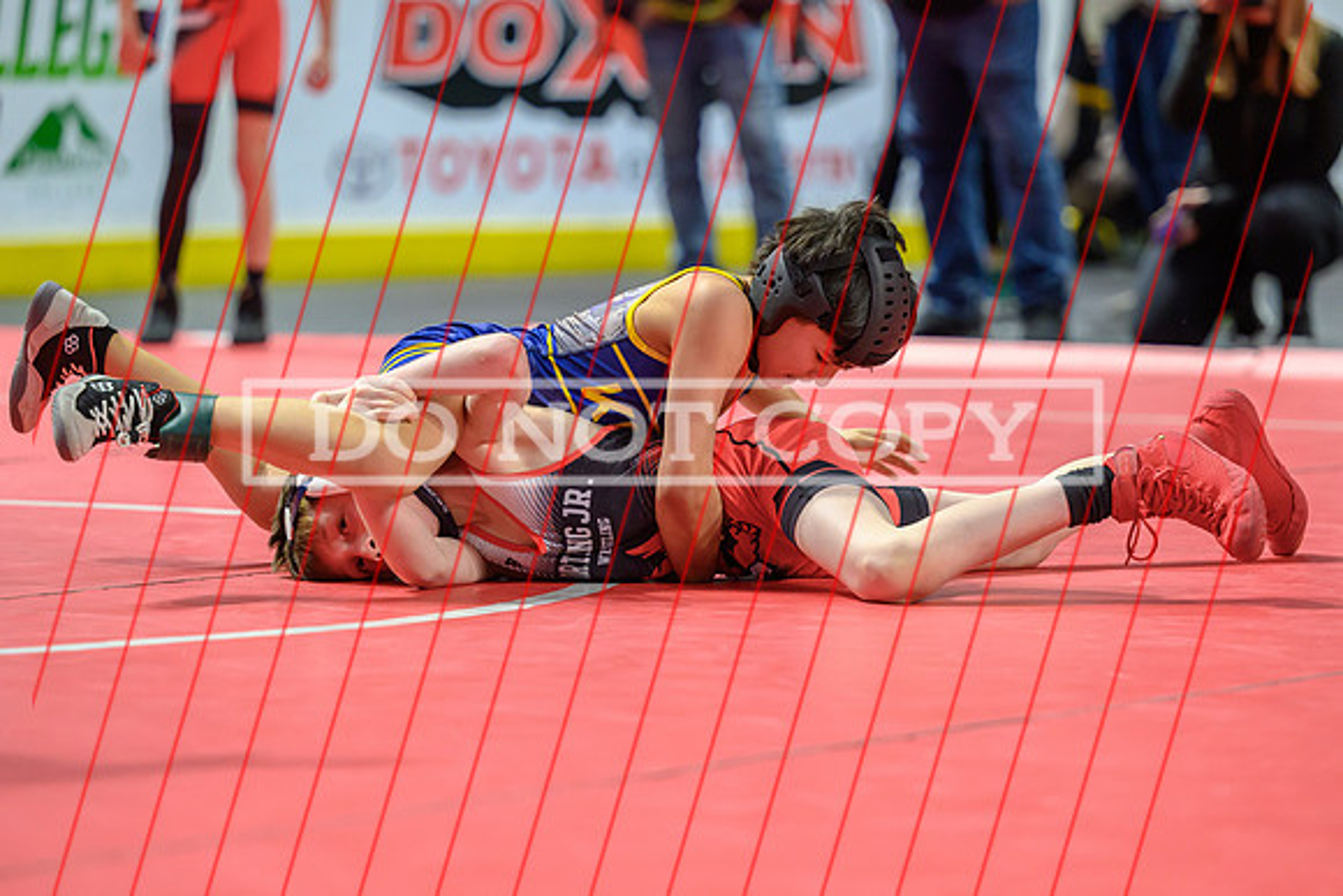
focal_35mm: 180
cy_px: 436
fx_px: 6723
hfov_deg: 11.4
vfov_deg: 7.6
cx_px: 662
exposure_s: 1/800
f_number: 2.8
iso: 3200
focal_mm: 140
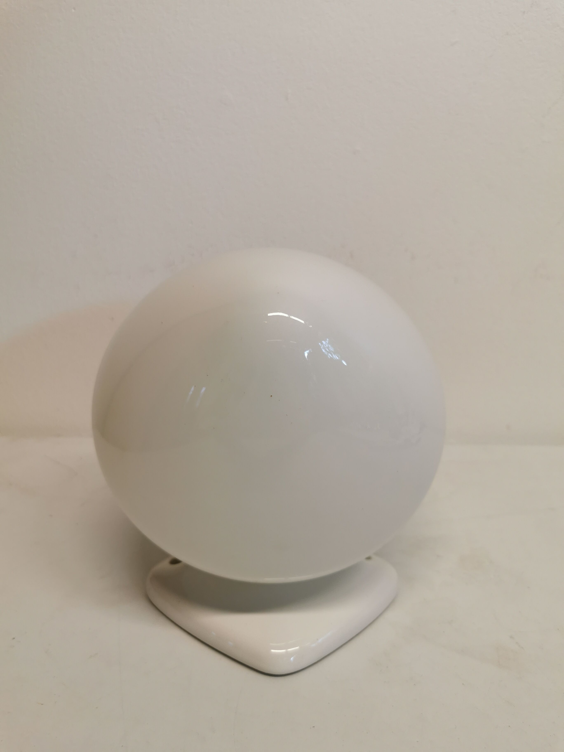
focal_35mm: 27
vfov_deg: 65.3
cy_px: 376
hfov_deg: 51.4
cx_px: 282
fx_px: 587
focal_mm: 5.56
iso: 64
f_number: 1.6
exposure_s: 1/100
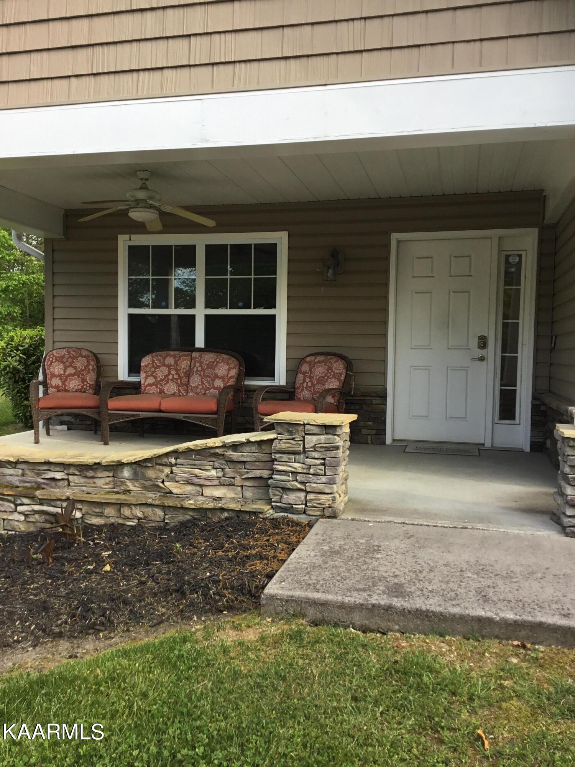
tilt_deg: -2.0
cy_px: 384
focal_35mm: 31
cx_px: 288
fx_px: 687
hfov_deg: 45.4
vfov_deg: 58.4
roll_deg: +0.2
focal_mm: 3.3
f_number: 2.4
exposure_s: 1/180
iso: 25
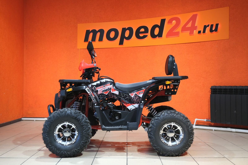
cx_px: 124
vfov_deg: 32.6
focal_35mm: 41
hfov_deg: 47.4
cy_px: 82
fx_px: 282
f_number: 4
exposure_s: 1/60
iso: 1000
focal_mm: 27.5
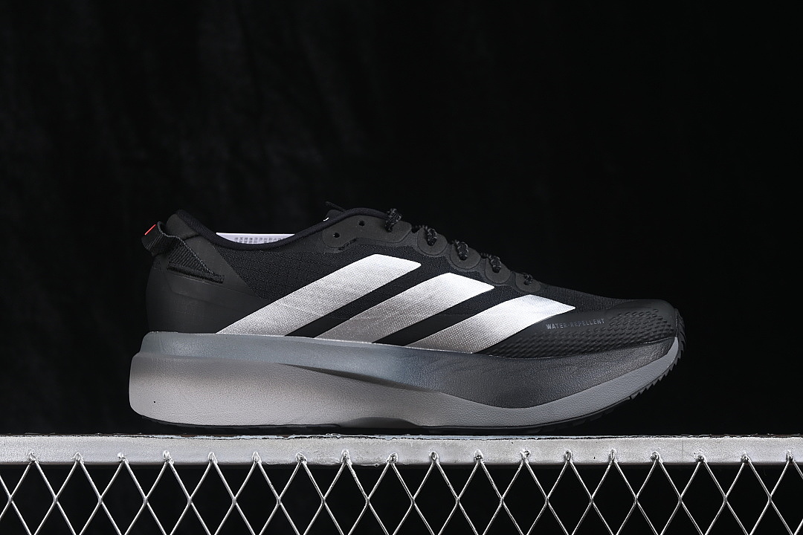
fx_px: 1673
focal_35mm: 75
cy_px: 268
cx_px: 402
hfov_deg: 27.0
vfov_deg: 18.2
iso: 160
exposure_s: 1/60
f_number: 6.3
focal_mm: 50
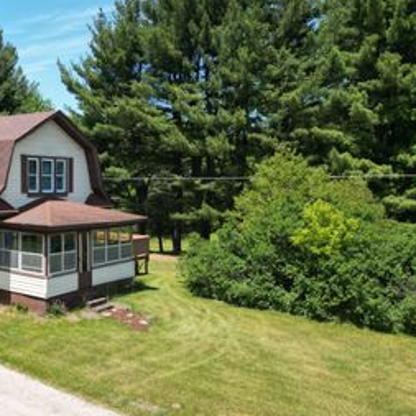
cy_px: 185
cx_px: 7
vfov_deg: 40.0
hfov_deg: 36.3
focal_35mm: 42
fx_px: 571
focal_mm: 6.72
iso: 130
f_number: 1.7
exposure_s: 1/2500
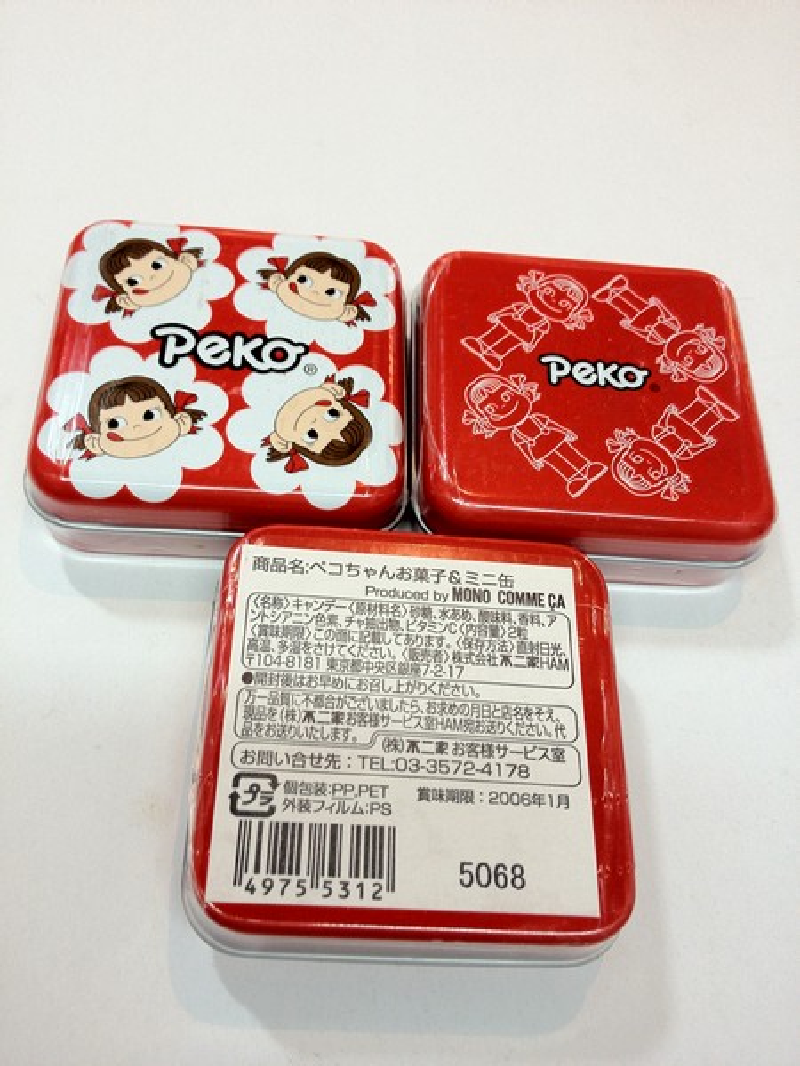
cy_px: 533
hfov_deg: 40.7
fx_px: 1078
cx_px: 400
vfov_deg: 52.6
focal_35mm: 35
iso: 80
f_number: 2.4
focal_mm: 4.28
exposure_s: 1/33
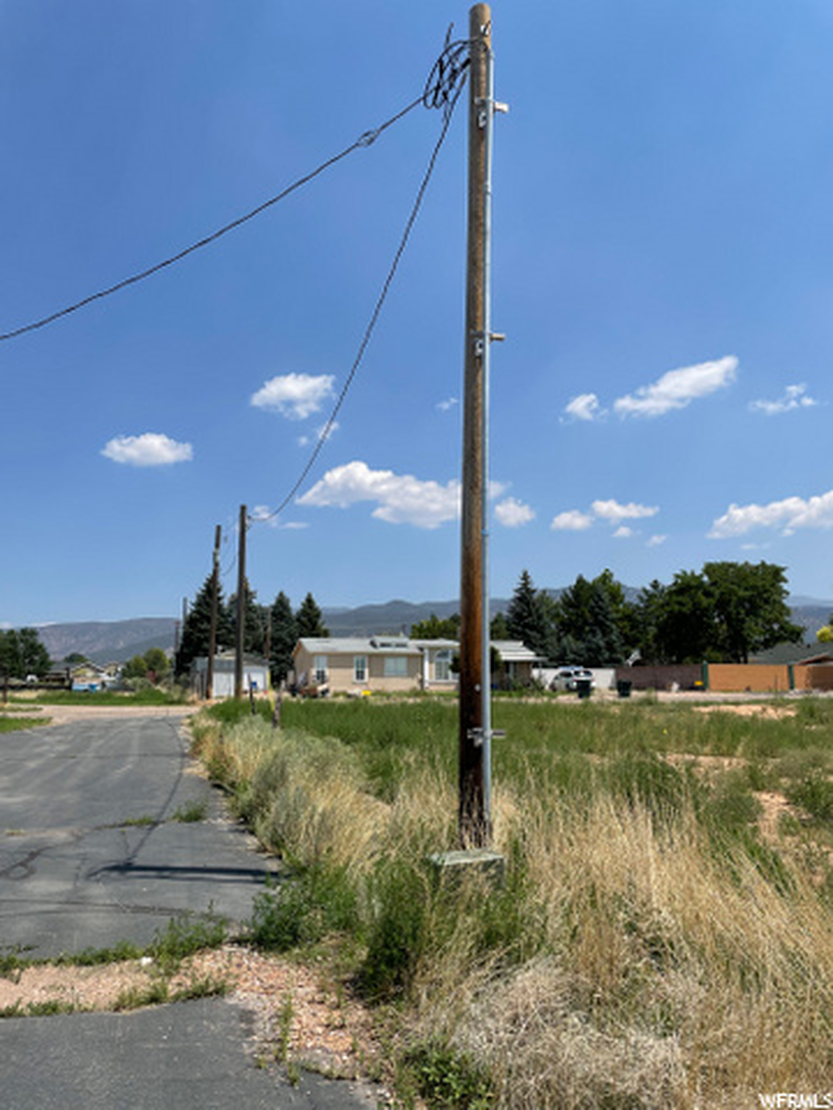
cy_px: 555
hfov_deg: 53.1
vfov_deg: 67.3
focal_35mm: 26
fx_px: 834
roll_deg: +0.8
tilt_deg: +9.5
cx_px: 416
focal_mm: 4.2
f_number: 1.6
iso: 32
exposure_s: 1/4831
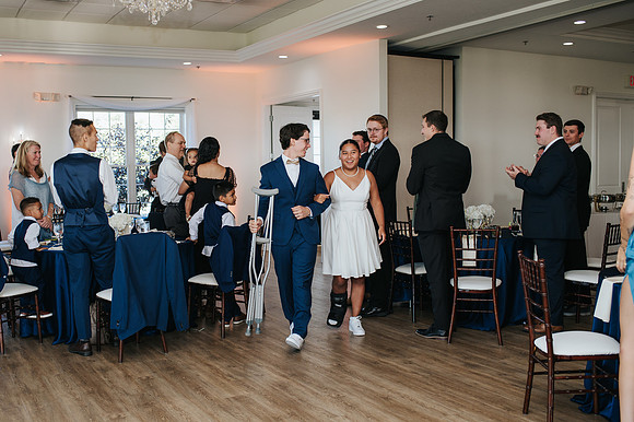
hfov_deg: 48.3
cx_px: 272
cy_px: 211
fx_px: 704
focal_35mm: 40
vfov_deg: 33.4
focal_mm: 35
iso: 800
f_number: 3.2
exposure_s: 1/200
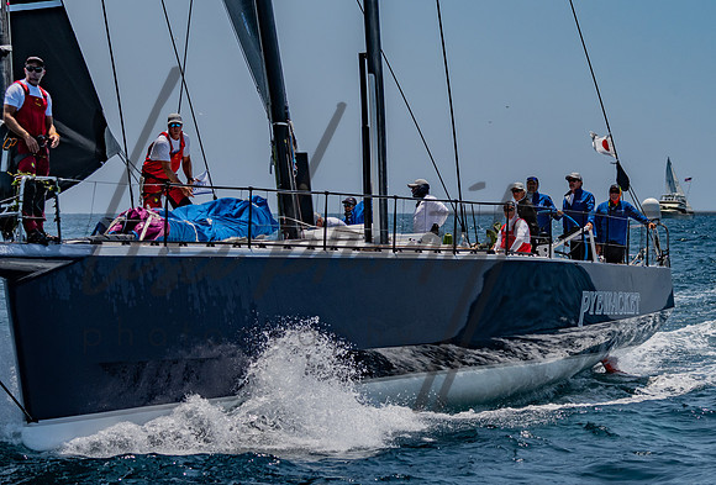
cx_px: 568
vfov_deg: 7.3
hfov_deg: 10.7
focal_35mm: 190
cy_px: 177
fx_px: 3797
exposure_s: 1/3200
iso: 320
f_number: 5.6
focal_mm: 120
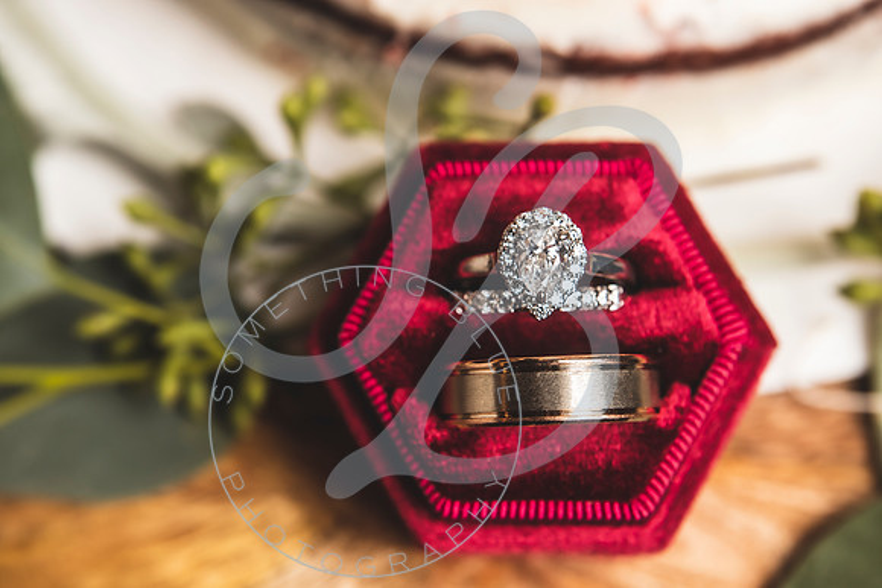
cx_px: 434
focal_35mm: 68
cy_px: 294
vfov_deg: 20.1
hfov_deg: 29.7
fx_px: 1664
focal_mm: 66
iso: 500
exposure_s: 1/125
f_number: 6.3
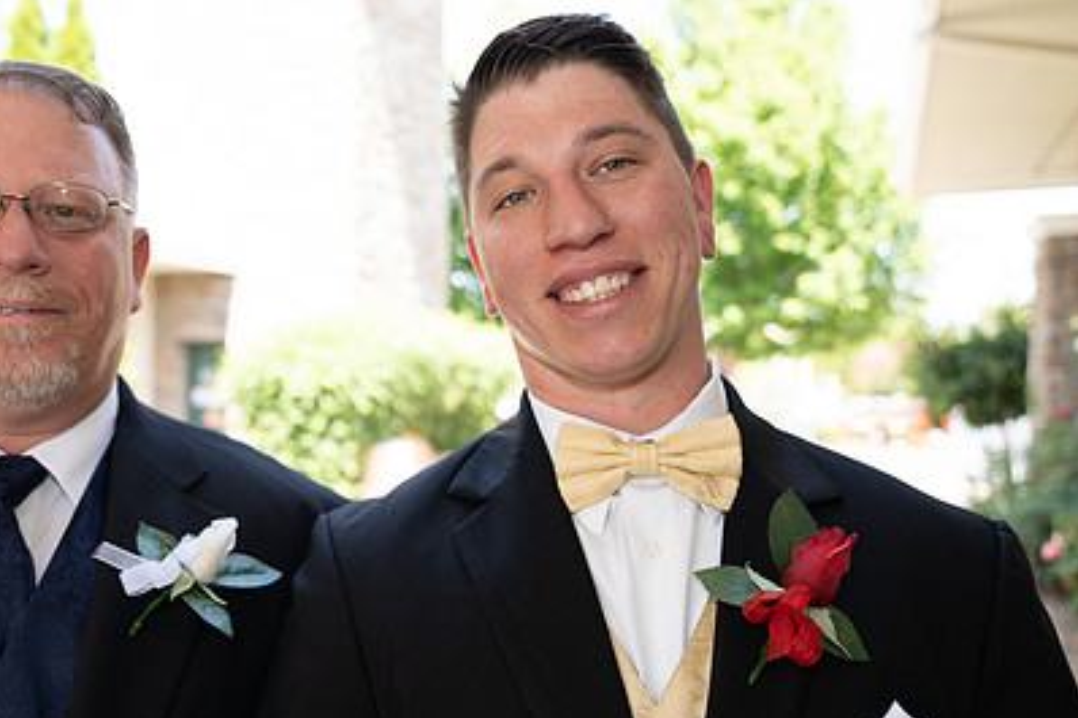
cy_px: 389
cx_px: 295
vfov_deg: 37.8
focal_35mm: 35
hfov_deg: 52.5
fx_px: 1048
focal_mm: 24
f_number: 2.8
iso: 160
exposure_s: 1/200
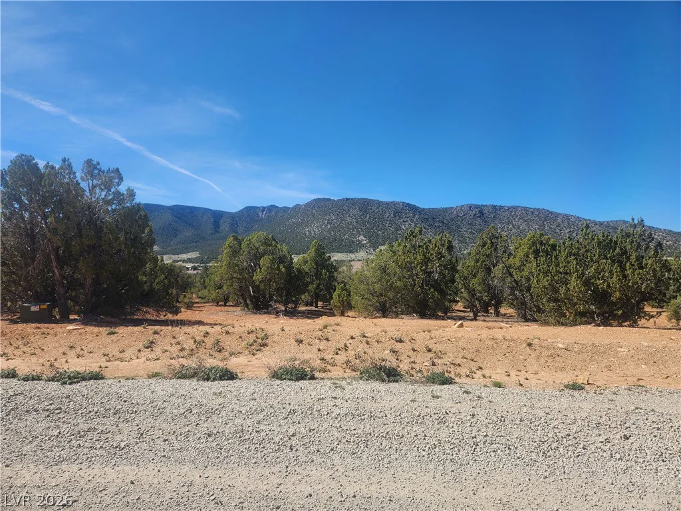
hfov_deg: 73.9
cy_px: 256
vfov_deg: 58.9
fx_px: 452
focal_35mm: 23
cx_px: 340
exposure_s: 1/1606
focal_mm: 5.4
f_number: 1.8
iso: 20
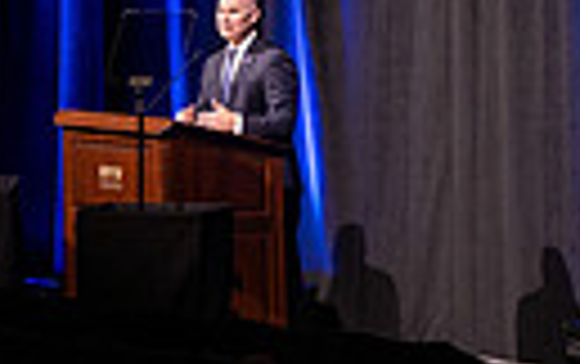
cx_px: 157
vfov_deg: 4.0
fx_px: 5065
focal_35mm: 320
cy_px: -501
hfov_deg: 6.5
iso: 800
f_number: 2.8
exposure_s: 1/160
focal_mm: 70
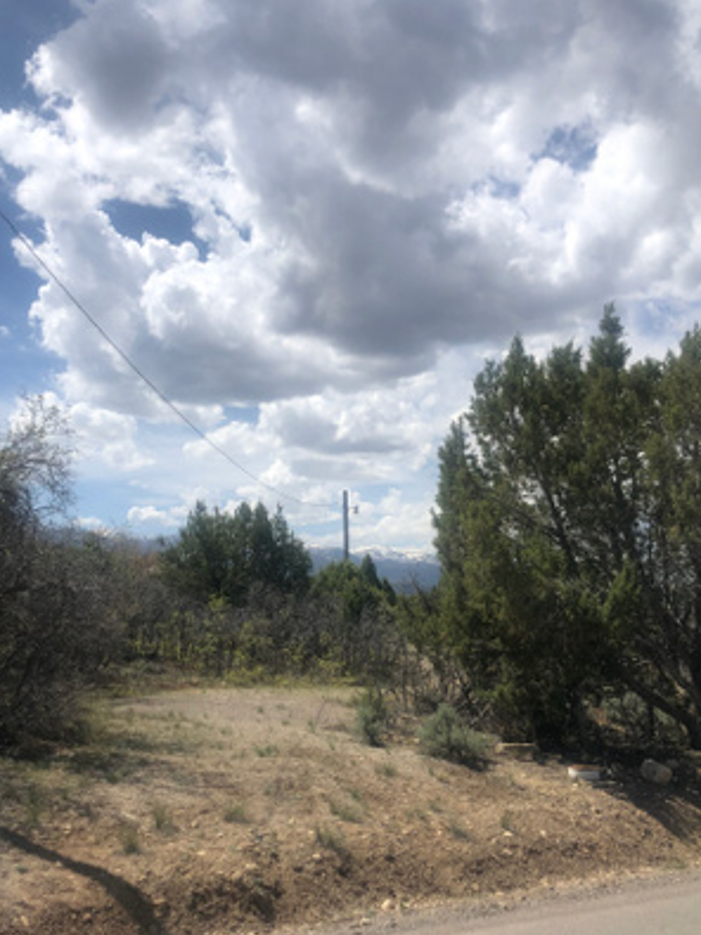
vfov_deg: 54.0
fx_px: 919
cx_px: 355
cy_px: 485
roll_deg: +0.4
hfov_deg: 41.8
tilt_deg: +8.2
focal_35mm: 34
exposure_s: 1/4000
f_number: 1.8
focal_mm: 4
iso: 20
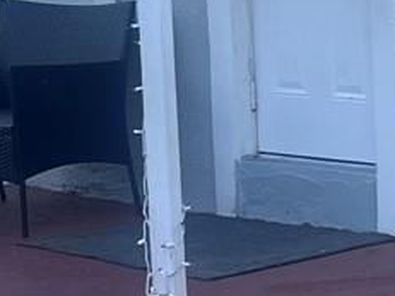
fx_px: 2053
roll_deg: +1.7
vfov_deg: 8.2
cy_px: 86
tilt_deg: -6.5
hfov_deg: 10.2
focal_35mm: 180
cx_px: 763
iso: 50
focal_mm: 5.7
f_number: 1.5
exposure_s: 1/217
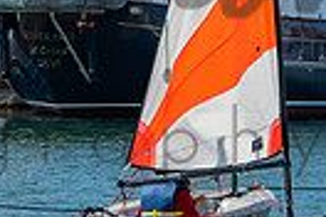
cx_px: 240
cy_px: 26
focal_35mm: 600
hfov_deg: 3.4
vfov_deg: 2.3
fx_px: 5433
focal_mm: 97
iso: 100
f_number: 6.3
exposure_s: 1/200
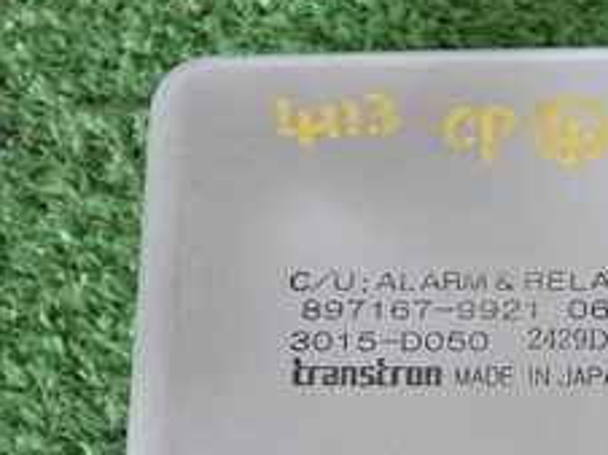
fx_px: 2193
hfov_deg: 15.6
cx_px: 546
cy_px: 506
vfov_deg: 11.7
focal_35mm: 125
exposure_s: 1/50
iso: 320
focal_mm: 8.4
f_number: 3.1
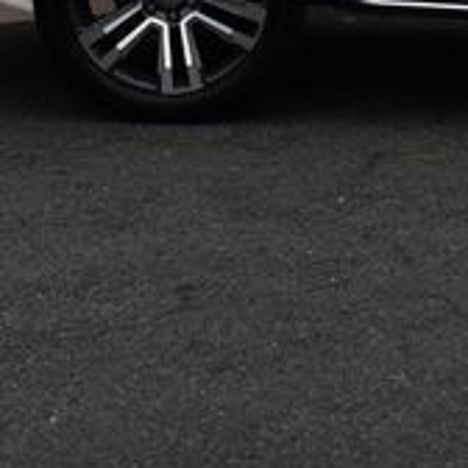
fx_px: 1927
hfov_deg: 13.6
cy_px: -89
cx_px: 490
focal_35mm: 126
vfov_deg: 13.5
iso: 400
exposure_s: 1/50
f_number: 8
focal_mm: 26
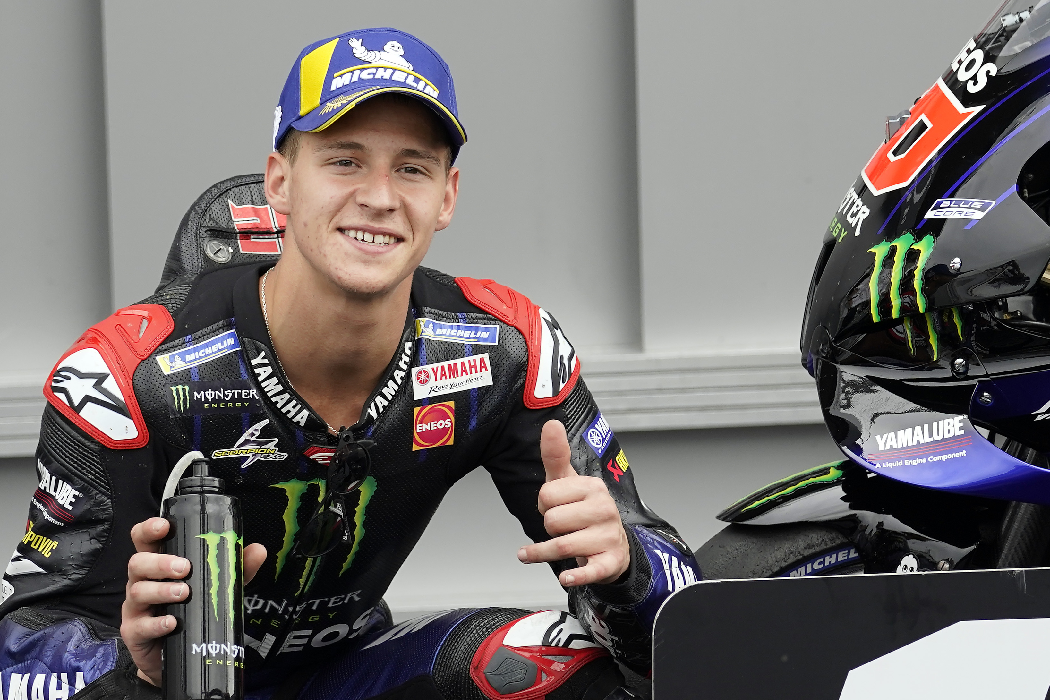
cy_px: 337
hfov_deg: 5.1
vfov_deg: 3.4
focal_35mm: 407
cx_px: 551
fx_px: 11881
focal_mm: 222.2
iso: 800
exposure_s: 1/500
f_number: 5.6
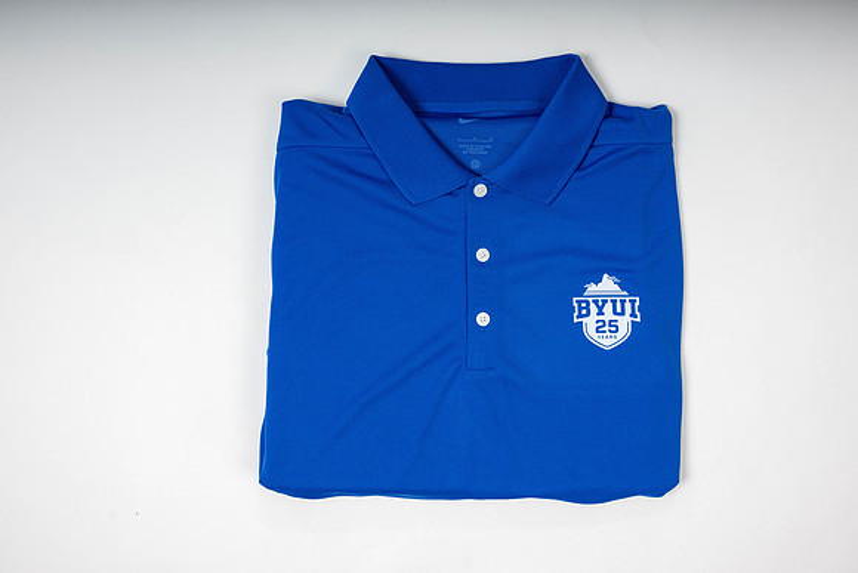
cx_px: 429
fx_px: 1120
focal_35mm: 47
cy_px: 286
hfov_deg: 41.9
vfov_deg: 28.7
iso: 100
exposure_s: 1/200
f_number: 8
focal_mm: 47
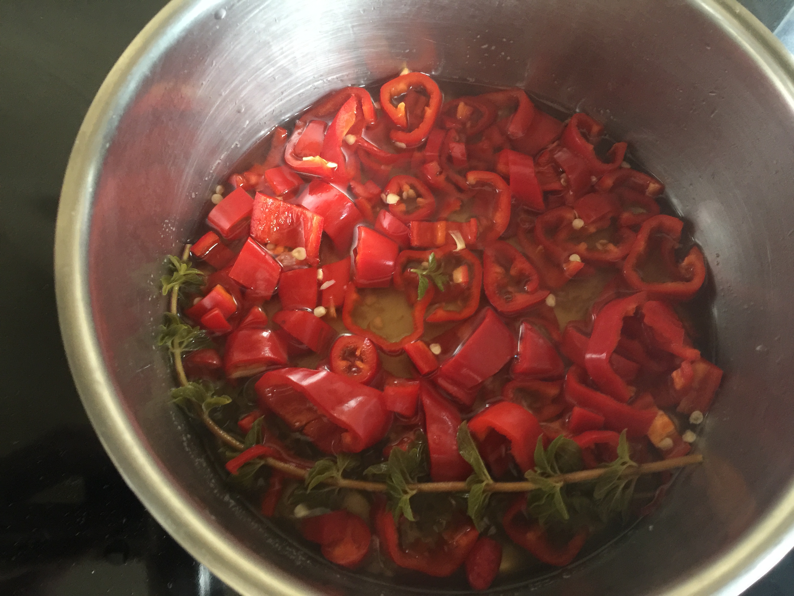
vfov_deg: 48.2
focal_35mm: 29
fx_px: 665
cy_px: 298
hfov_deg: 61.7
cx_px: 397
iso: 125
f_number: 2.2
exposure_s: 1/8
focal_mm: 4.15
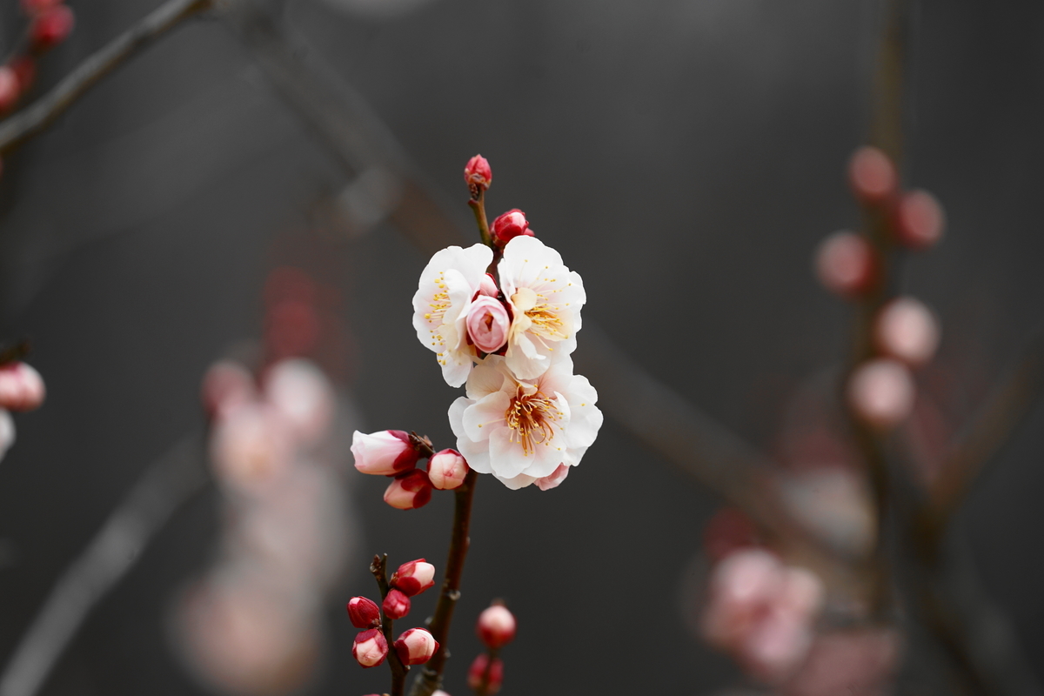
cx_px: 522
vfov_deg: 4.6
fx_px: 8699
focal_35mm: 300
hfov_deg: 6.9
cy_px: 348
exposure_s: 1/320
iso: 160
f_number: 5.6
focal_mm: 300
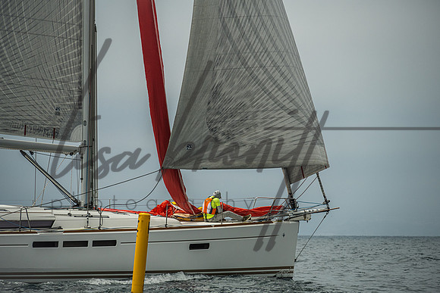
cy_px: 146
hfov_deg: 10.0
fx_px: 2510
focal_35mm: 205
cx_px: 223
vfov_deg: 6.7
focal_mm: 200
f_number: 6.3
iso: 400
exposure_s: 1/2500
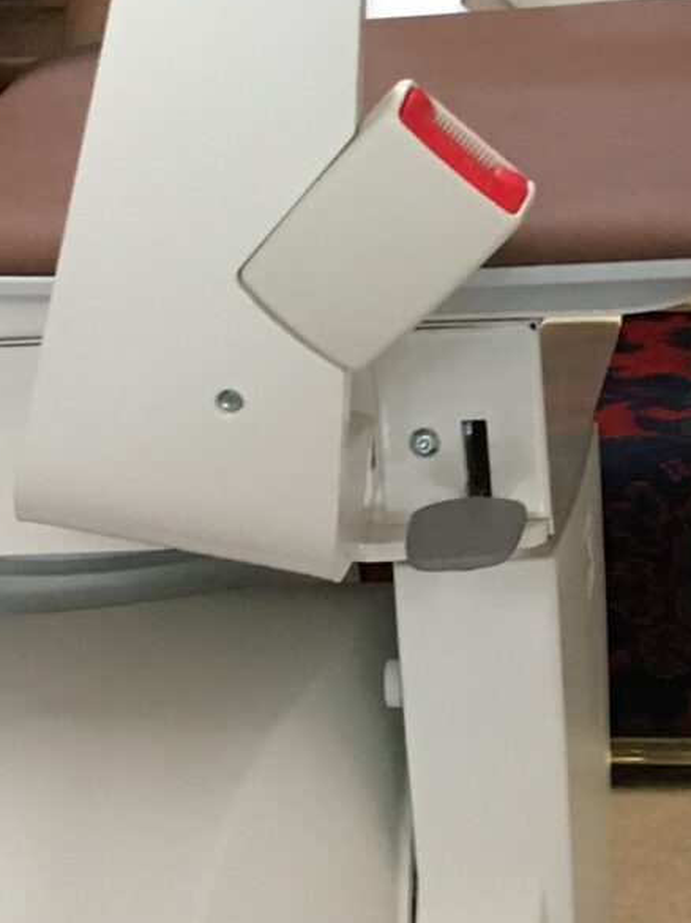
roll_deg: +0.5
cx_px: 682
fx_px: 3384
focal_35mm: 127
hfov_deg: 11.5
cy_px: 234
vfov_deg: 15.5
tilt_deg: -13.3
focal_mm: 4.15
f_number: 2.2
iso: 250
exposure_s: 1/33
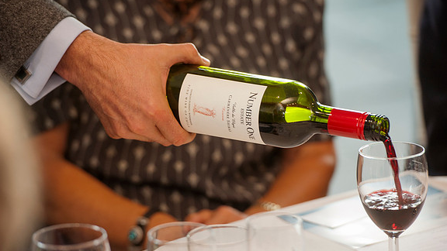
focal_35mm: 211
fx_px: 2501
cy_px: 134
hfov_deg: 10.2
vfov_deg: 5.8
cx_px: 224
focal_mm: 200
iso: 1000
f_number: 4.5
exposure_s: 1/60
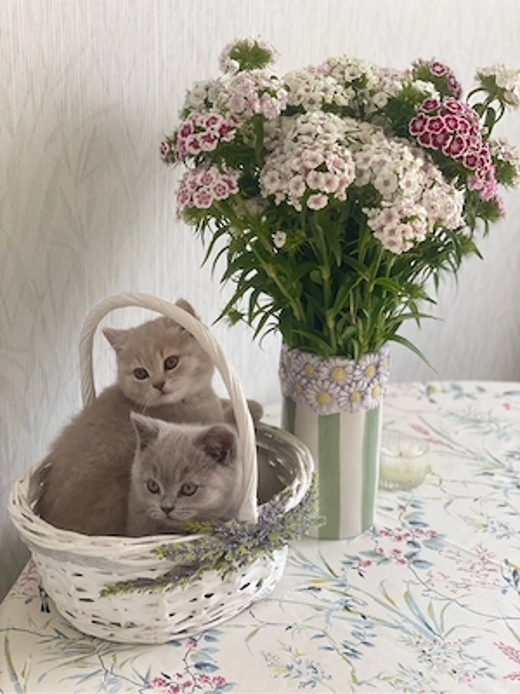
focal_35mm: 52
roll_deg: -1.2
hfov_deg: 28.0
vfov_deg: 36.8
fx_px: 1042
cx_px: 260
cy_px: 347
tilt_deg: -22.0
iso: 64
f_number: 2
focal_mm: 6
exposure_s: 1/122
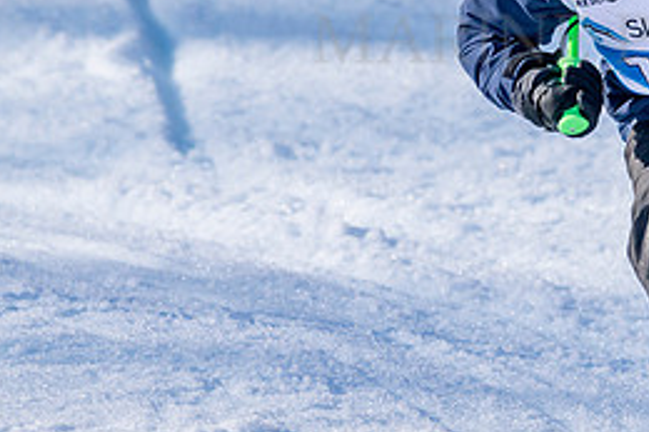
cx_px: 654
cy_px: 126
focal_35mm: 1602
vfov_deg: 0.9
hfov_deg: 1.3
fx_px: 28861
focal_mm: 560
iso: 640
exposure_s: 1/3200
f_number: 8
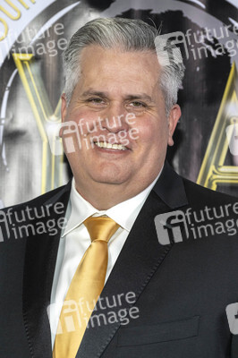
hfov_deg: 17.0
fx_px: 795
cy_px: 179
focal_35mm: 80
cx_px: 119
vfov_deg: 25.4
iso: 800
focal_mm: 80
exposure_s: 1/200
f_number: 5.6
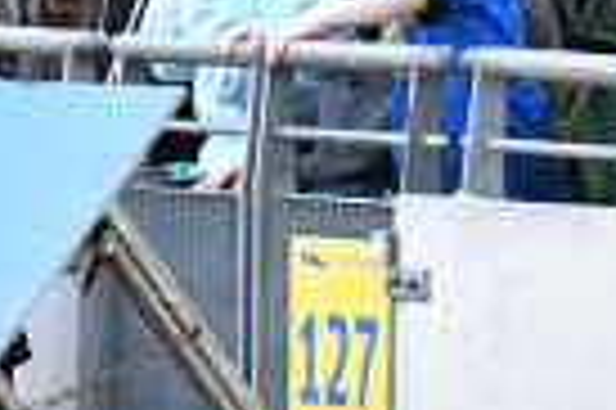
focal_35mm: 859
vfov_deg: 1.6
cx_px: -760
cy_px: -773
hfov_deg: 2.4
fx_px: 14681
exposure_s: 1/1600
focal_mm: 98
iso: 5000
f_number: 4
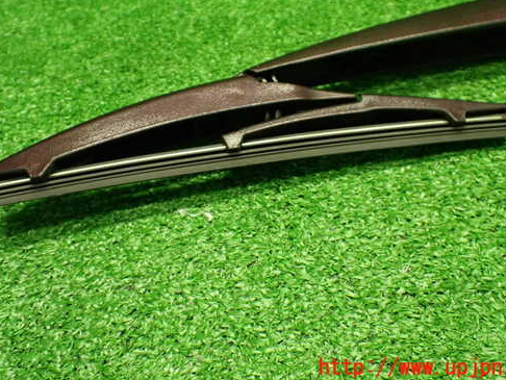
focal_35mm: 37
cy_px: 147
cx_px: 242
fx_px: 541
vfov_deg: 38.5
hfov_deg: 50.1
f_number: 2.3
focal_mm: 5.4
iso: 800
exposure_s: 1/125
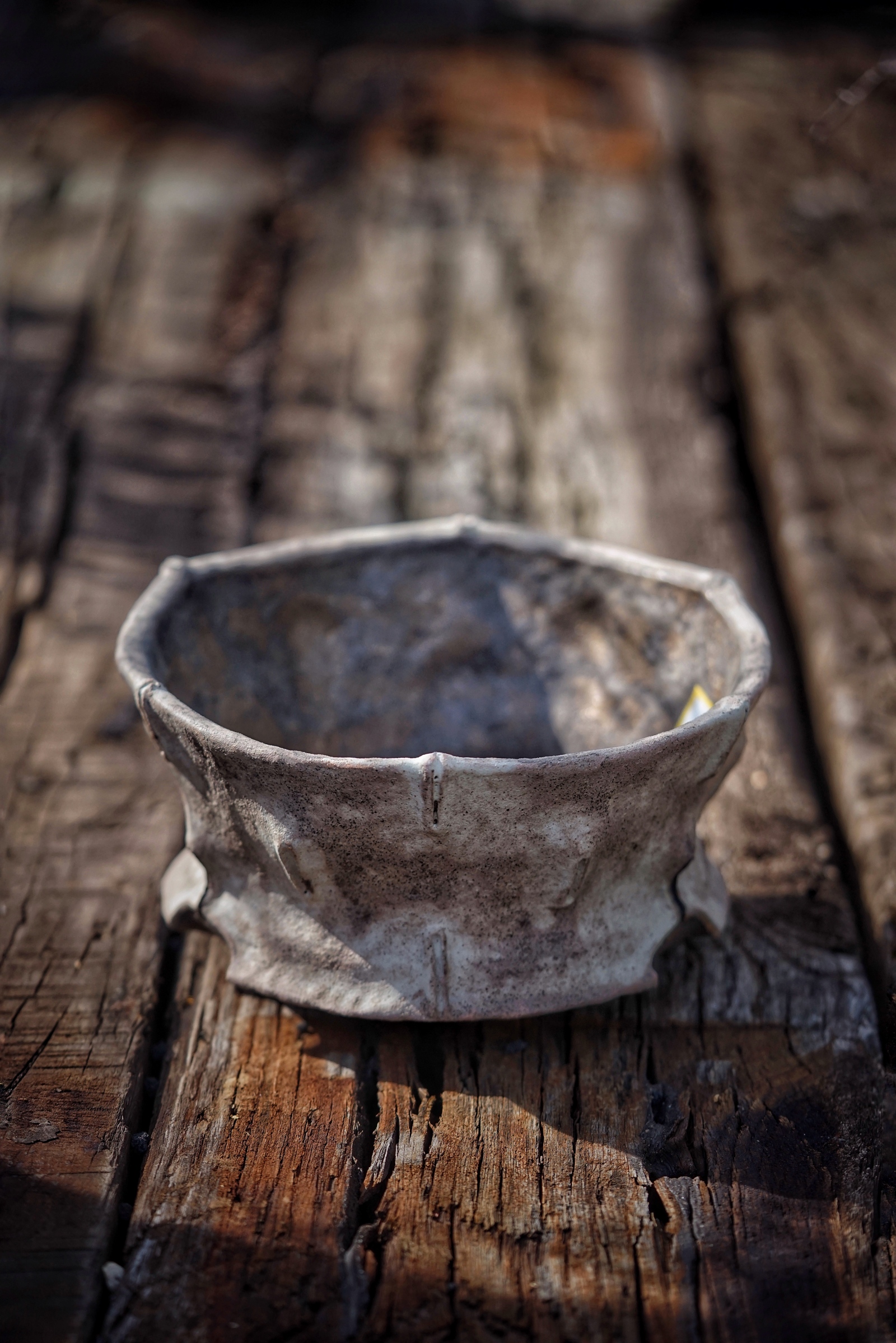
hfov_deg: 15.2
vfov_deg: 22.6
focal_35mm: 90
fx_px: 3360
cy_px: 672
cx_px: 448
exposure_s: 1/2500
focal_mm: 90
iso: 500
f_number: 3.2
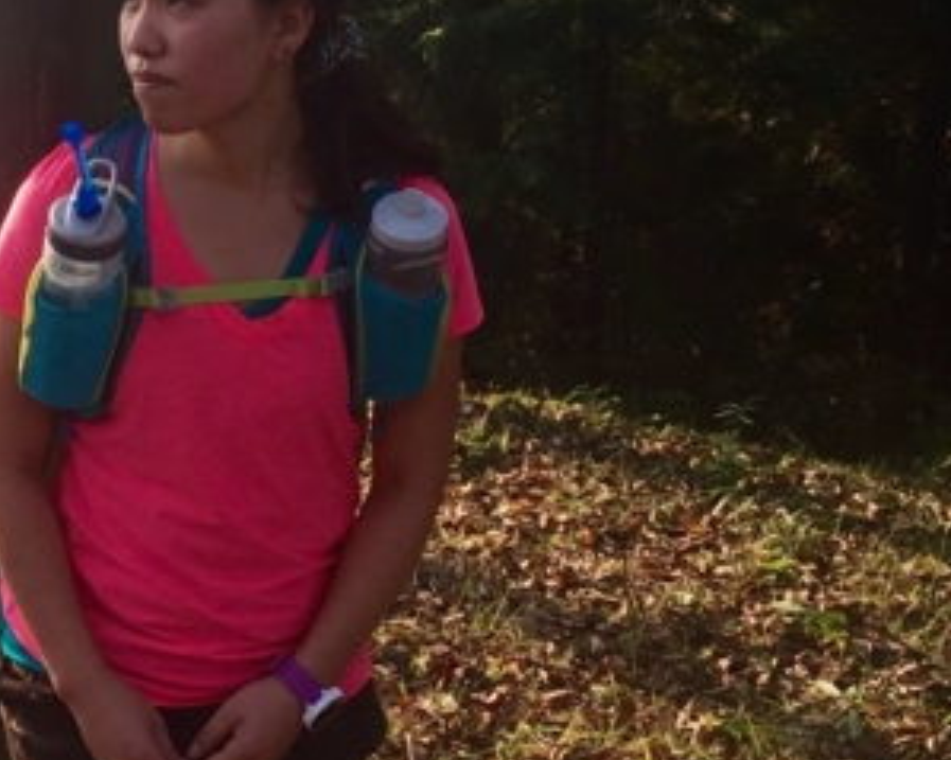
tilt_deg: -15.2
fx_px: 2729
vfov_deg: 15.8
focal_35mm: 97
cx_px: -10
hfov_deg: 19.2
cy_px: 197
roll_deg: -2.5
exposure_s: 1/455
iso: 32
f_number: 2.2
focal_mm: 4.15
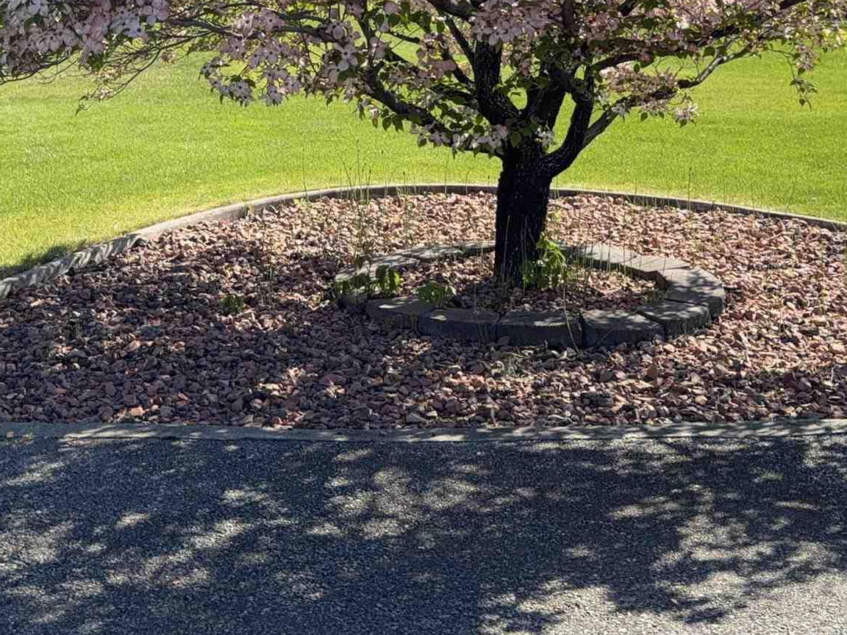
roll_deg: +0.2
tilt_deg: -2.2
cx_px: 313
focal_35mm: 64
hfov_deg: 30.1
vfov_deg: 21.9
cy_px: -30
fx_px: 1566
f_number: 1.78
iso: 80
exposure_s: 1/3759
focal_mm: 6.76
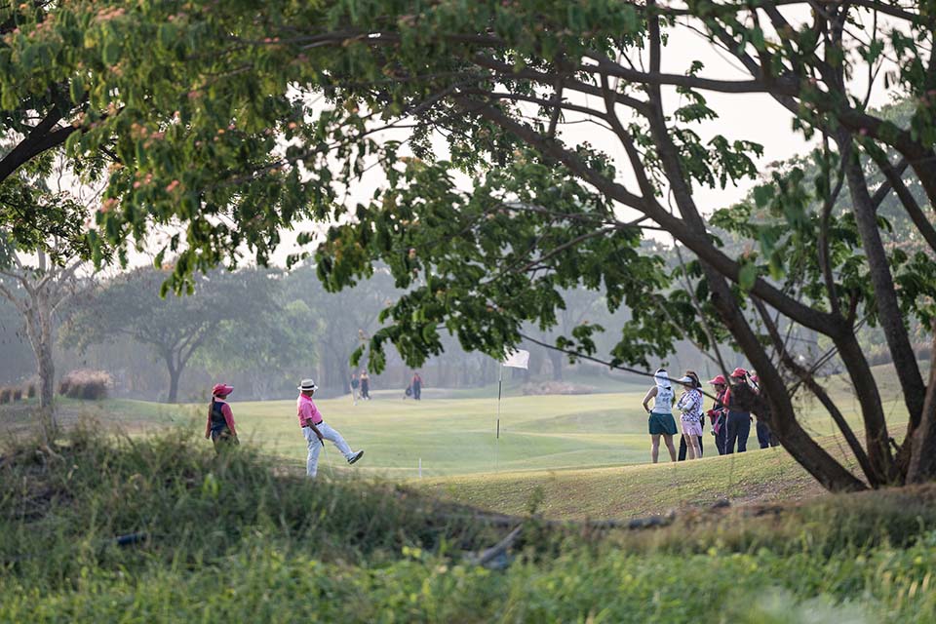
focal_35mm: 200
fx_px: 5200
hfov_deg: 10.3
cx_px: 468
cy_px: 312
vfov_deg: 6.9
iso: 100
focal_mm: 200
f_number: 2.8
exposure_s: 1/1000
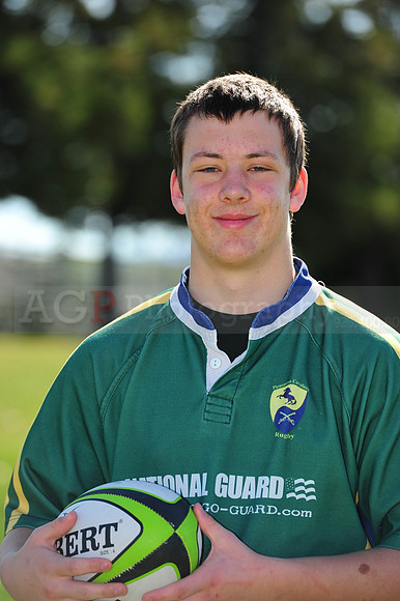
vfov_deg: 10.3
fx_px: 3337
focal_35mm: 200
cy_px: 300
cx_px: 200
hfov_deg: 6.9
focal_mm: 200
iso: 200
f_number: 4.5
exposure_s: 1/640
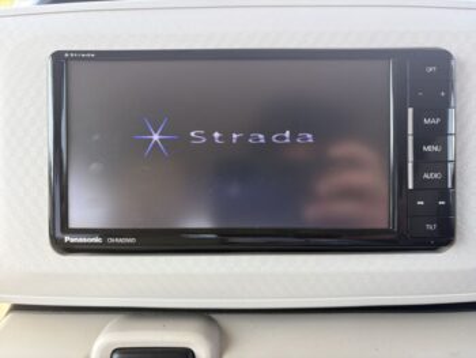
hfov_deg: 67.3
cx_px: 238
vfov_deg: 53.1
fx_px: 358
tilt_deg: -20.5
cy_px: 179
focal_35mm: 26
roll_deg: +0.0
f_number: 1.6
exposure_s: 1/121
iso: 40
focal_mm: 5.96
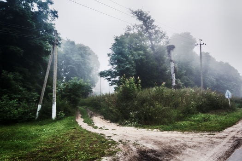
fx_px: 222
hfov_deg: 57.2
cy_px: 80
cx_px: 121
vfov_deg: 40.0
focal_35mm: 33
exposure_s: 1/2
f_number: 18
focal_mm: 22
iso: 100
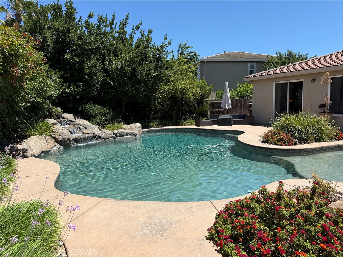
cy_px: 128
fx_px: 238
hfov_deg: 71.6
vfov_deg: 56.8
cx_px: 172
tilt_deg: -5.8
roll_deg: +1.7
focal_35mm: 24
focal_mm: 6.76
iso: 80
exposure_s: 1/3584
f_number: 1.78
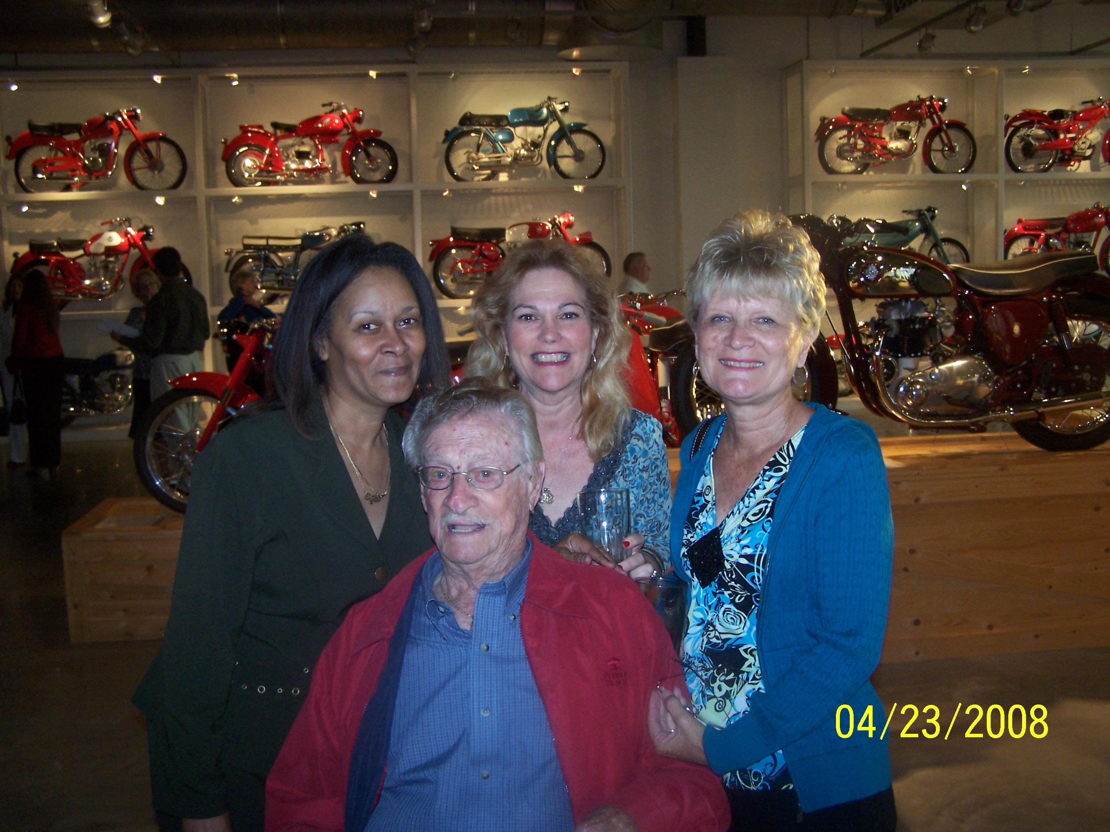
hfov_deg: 49.0
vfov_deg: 37.7
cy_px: 416
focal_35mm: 38
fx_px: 1219
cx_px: 555
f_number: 2.8
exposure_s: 1/60
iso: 140
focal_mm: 6.3
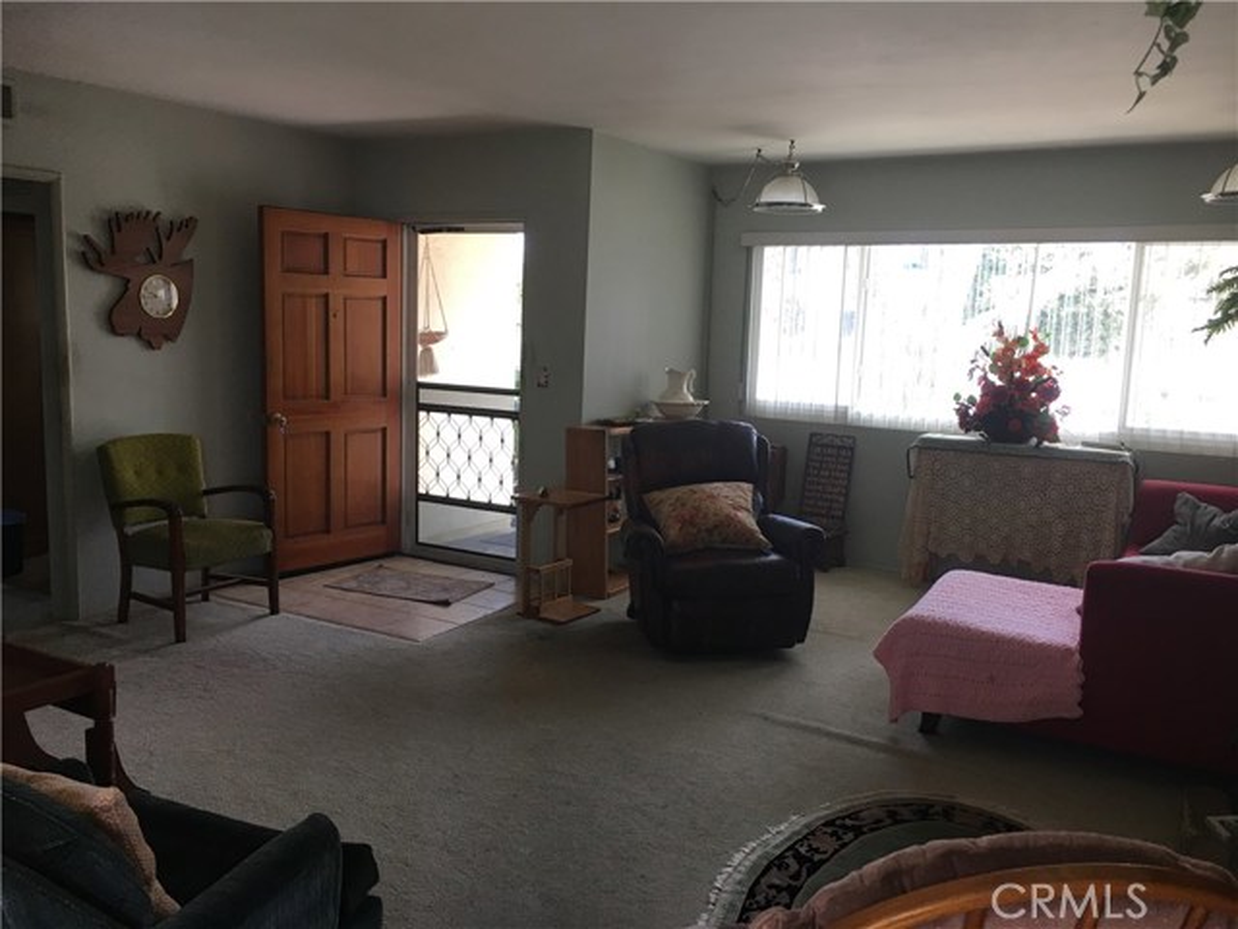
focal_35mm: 29
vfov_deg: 48.2
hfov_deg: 61.7
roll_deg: -2.8
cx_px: 619
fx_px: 1037
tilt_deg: -6.4
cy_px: 464
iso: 25
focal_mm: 4.15
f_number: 2.2
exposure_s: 1/30
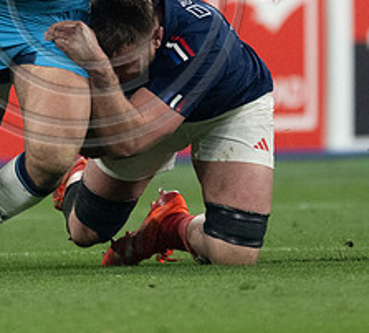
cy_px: 21
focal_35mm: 2364
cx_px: 129
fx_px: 27140
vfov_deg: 0.7
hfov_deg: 0.8
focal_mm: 560
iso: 3200
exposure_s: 1/1600
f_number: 4
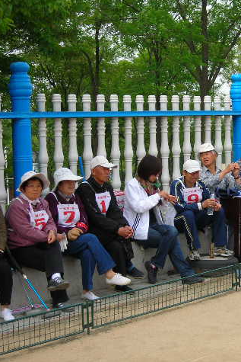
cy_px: 181
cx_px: 229
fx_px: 913
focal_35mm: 91
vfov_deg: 22.4
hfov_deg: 14.8
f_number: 3.9
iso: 50
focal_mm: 10.8
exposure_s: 1/156
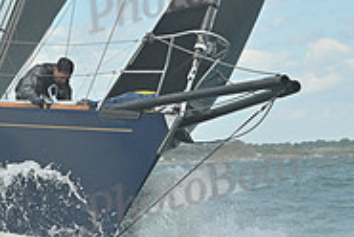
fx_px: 2157
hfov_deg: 9.3
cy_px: 110
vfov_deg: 6.3
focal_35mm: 219
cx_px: -11
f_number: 8
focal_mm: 70
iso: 320
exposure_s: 1/1250
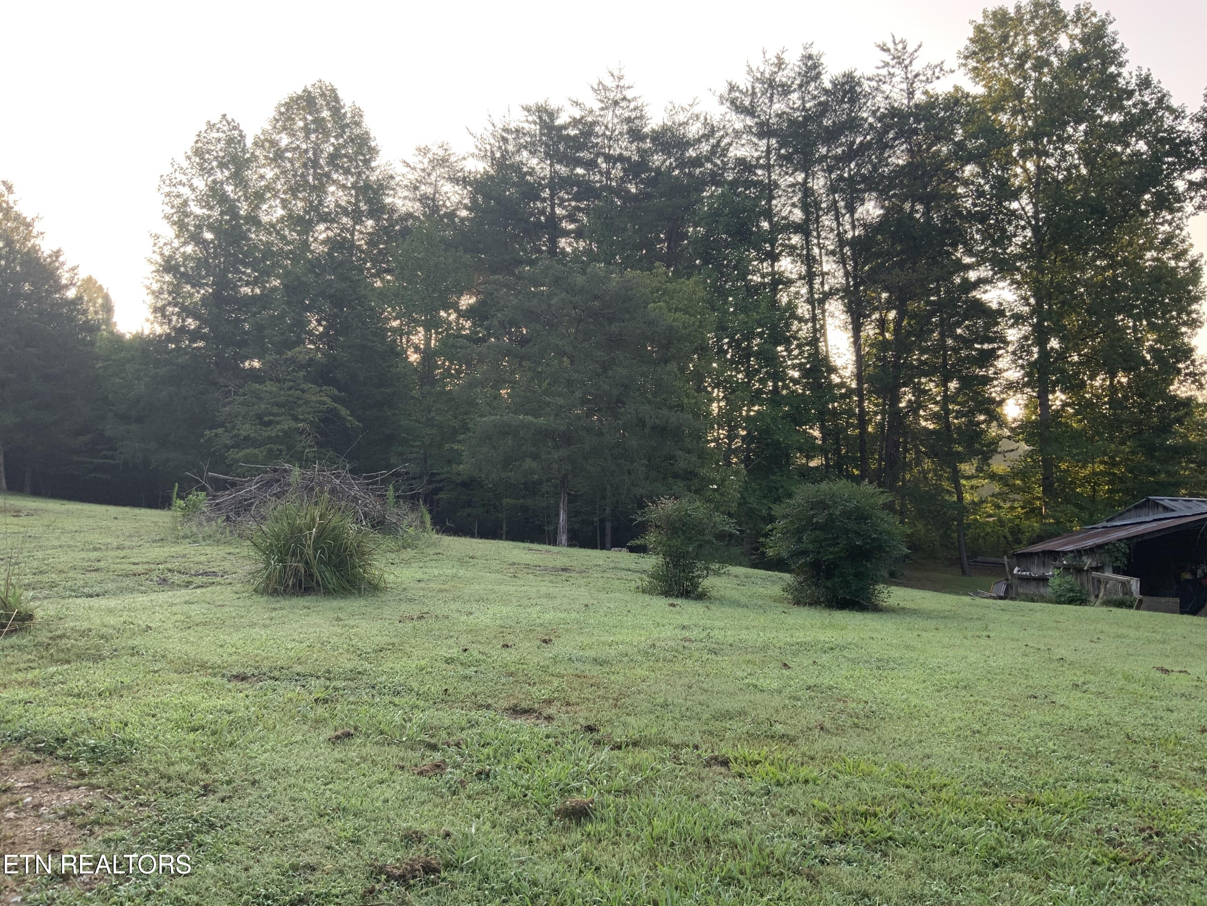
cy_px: 453
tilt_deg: +5.2
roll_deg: -1.1
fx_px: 1011
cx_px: 604
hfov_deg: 61.7
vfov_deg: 48.2
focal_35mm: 29
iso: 16
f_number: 1.8
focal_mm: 3
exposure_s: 1/174
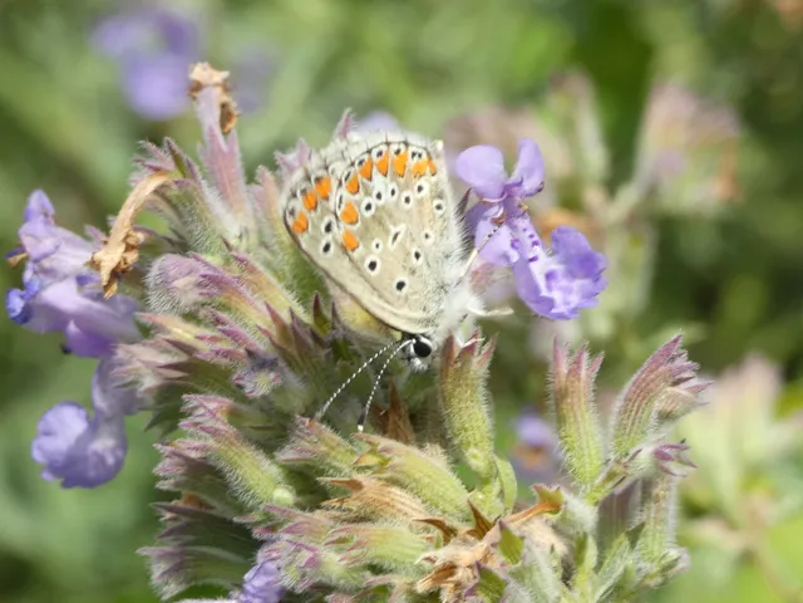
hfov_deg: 12.6
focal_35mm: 157
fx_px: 3642
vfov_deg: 9.5
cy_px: 302
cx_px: 402
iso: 80
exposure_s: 1/100
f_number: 5.4
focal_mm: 28.1
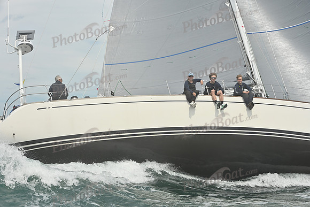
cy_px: 104
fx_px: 603
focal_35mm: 70
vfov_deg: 19.5
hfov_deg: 28.8
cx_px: 155
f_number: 9
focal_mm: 70
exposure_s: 1/1250
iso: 320
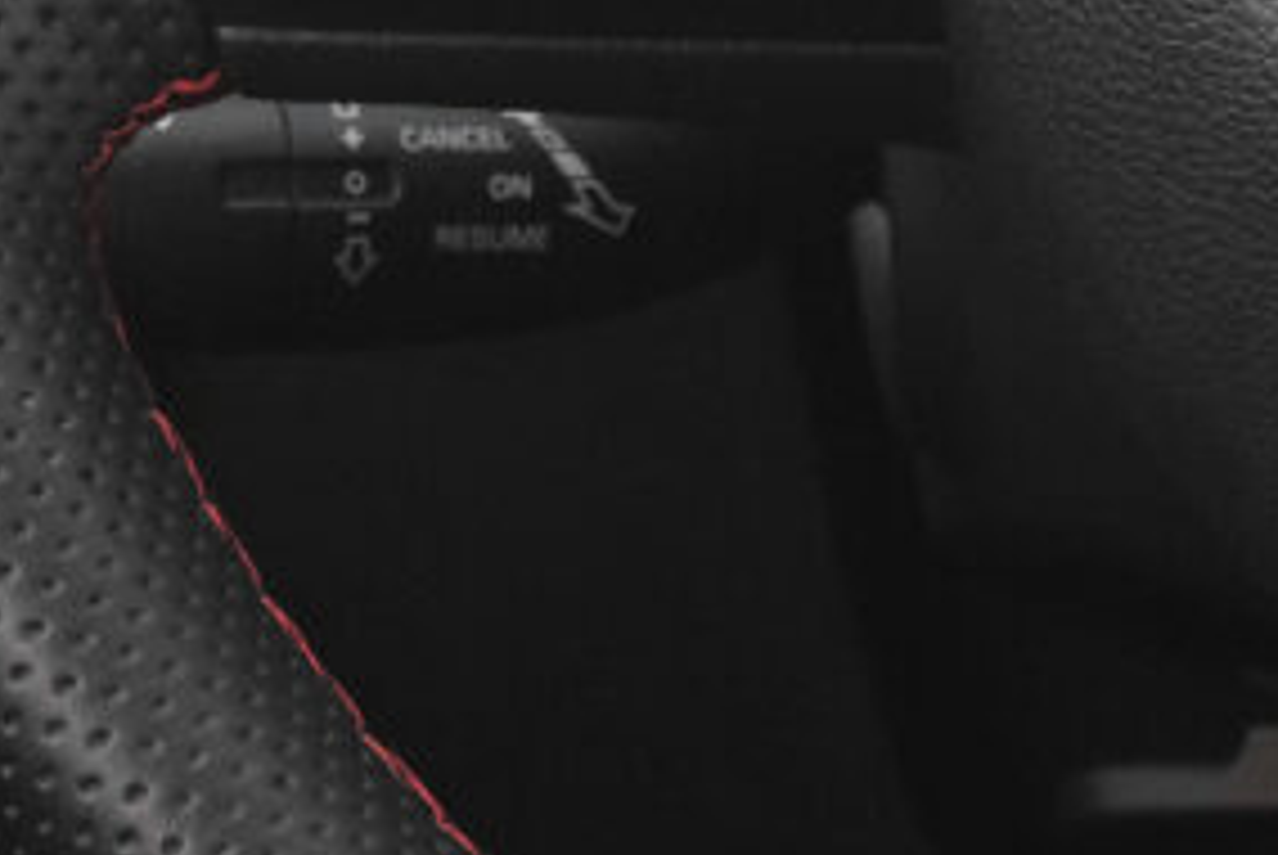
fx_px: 8706
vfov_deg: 5.6
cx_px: 1876
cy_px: -380
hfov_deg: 8.2
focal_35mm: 245
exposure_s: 1/160
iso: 2000
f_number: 9
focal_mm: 45
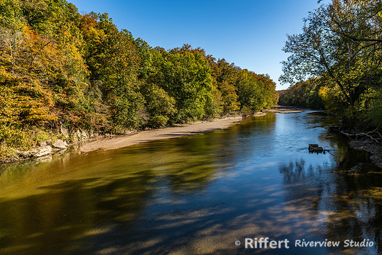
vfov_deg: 53.2
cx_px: 191
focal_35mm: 24
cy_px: 128
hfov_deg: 73.7
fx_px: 255
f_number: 8
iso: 90
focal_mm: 24
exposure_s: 1/160
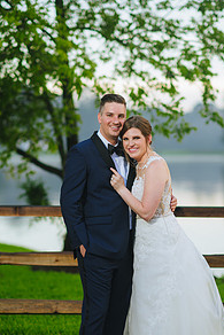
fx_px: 1221
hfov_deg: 10.5
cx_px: 128
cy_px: 189
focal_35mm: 131
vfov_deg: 15.6
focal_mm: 85
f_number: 2
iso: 100
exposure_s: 1/250
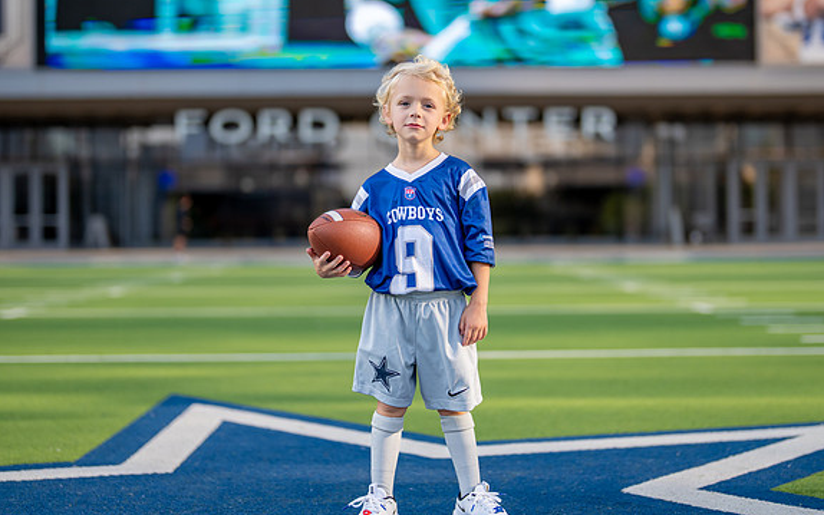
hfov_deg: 28.2
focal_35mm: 73
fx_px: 1640
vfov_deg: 17.9
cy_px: 216
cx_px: 432
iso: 125
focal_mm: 50
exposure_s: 1/4000
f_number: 1.2
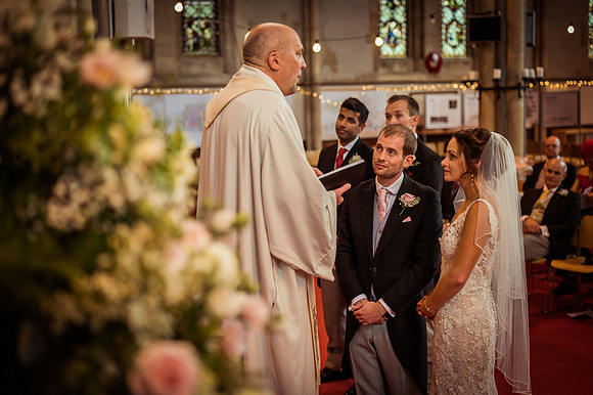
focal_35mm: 50
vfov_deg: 27.0
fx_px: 823
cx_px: 296
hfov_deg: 39.6
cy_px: 198
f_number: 2.2
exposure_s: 1/160
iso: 560
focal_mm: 50
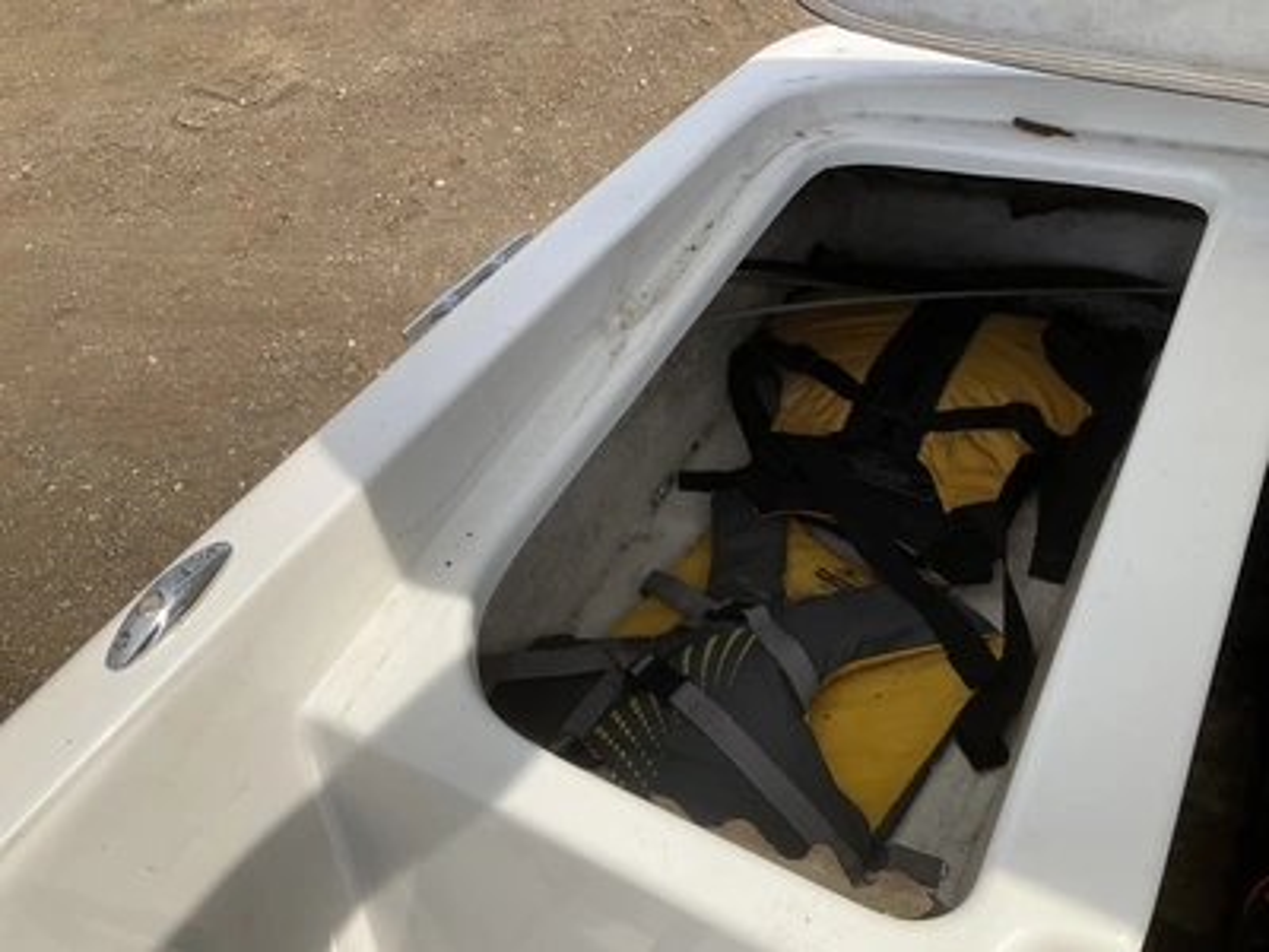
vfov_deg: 48.2
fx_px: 1063
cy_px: 476
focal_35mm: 29
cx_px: 634
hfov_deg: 61.7
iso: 25
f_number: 1.8
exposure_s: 1/1626
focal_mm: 3
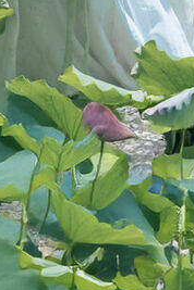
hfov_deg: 1.4
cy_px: -363
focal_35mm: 1004
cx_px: 289
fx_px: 8115
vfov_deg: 2.0
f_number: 2.8
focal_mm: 170
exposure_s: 1/1000
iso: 100
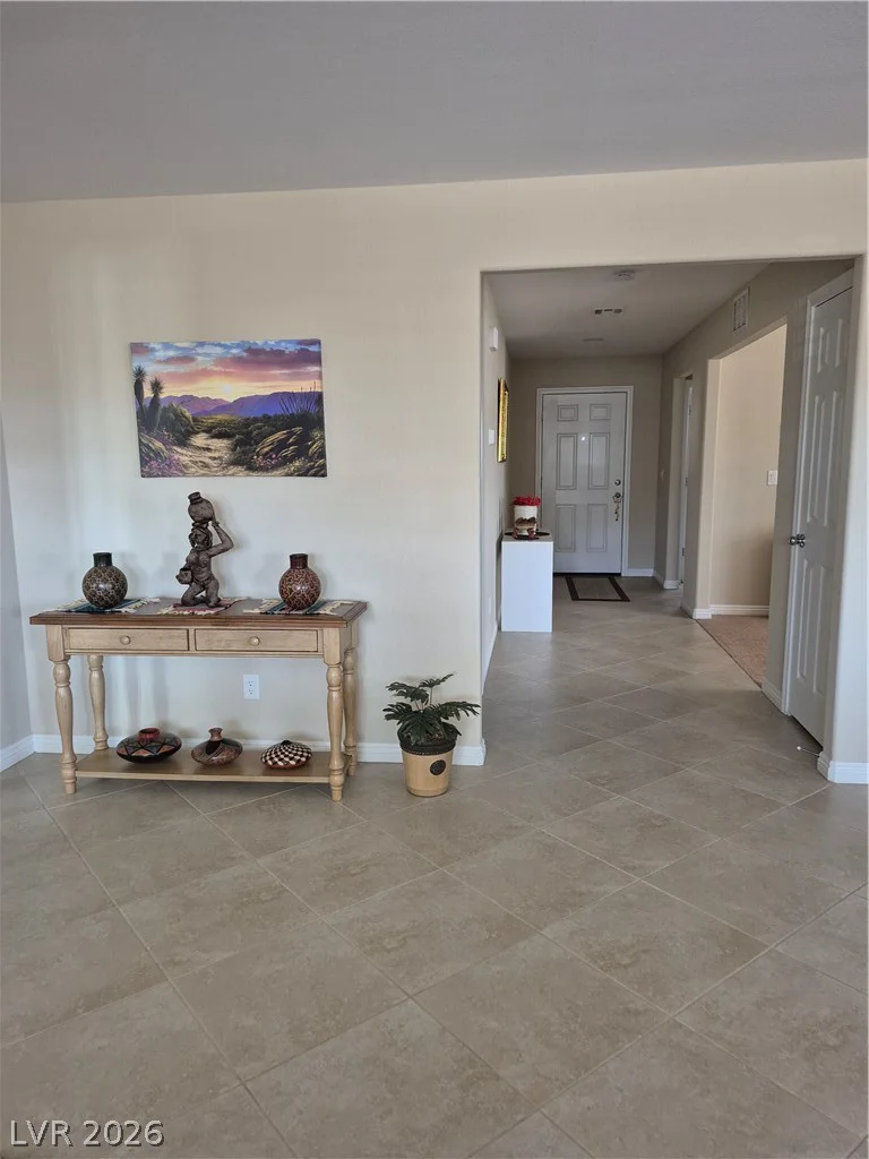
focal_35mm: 23
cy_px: 580
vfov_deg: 73.9
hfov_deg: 58.9
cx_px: 434
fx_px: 770
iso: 640
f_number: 1.8
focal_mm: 5.4
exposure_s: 1/60
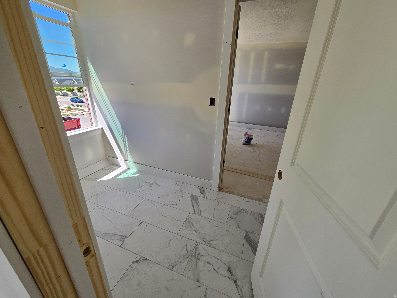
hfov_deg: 106.2
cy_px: 149
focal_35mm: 13
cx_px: 198
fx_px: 149
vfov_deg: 89.9
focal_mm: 2.2
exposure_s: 1/557
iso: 50
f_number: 2.2
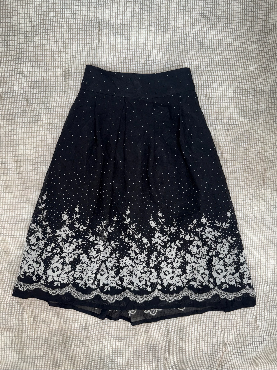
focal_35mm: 24
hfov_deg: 56.8
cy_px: 185
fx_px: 256
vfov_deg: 71.6
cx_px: 138
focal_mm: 6.76
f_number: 1.78
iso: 100
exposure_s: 1/55
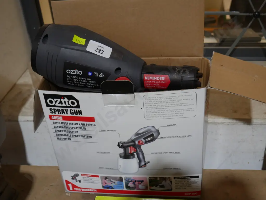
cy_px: 100
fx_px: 338
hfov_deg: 42.9
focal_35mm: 44
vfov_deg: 32.9
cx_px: 133
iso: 500
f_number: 4.7
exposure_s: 1/60
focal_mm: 22
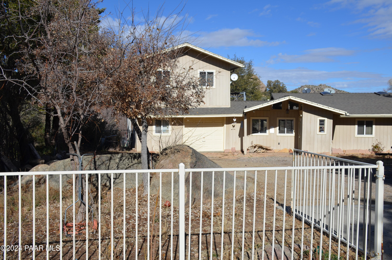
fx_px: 375
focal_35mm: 34
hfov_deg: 55.2
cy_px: 130
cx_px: 196
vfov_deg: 38.2
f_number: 9
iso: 100
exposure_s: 1/320
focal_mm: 23
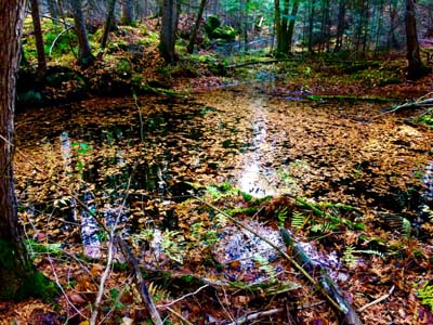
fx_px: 363
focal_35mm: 29
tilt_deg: -20.8
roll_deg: +1.1
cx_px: 216
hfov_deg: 61.7
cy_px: 162
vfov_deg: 48.2
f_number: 2.2
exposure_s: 1/30
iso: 100
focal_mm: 4.15
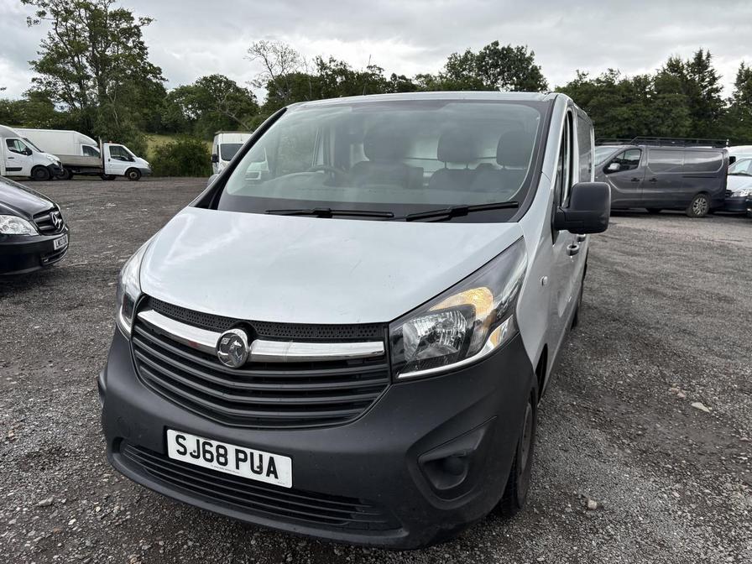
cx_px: 376
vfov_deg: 53.1
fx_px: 565
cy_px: 282
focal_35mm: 26
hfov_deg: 67.3
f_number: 1.6
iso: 50
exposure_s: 1/1081
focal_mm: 5.96
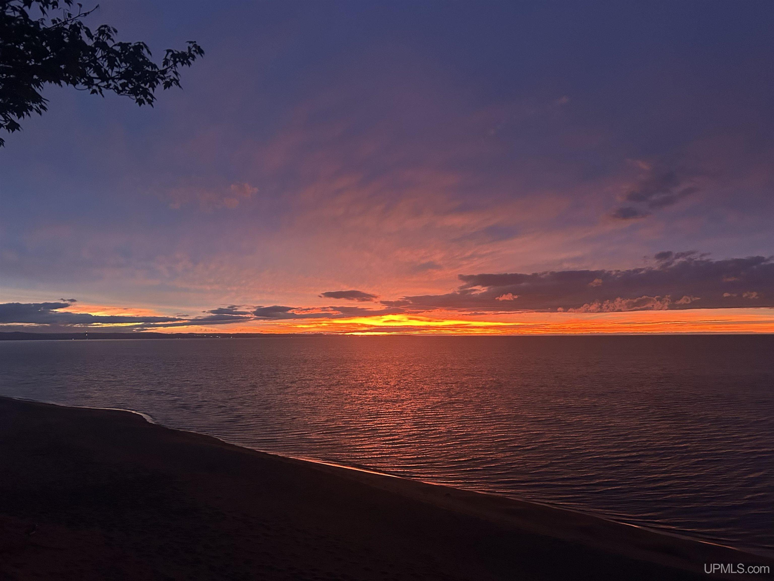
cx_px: 387
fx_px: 581
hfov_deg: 67.3
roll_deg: +0.9
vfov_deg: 53.1
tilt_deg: +4.3
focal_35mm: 26
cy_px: 290
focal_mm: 5.7
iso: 500
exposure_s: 1/33
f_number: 1.5
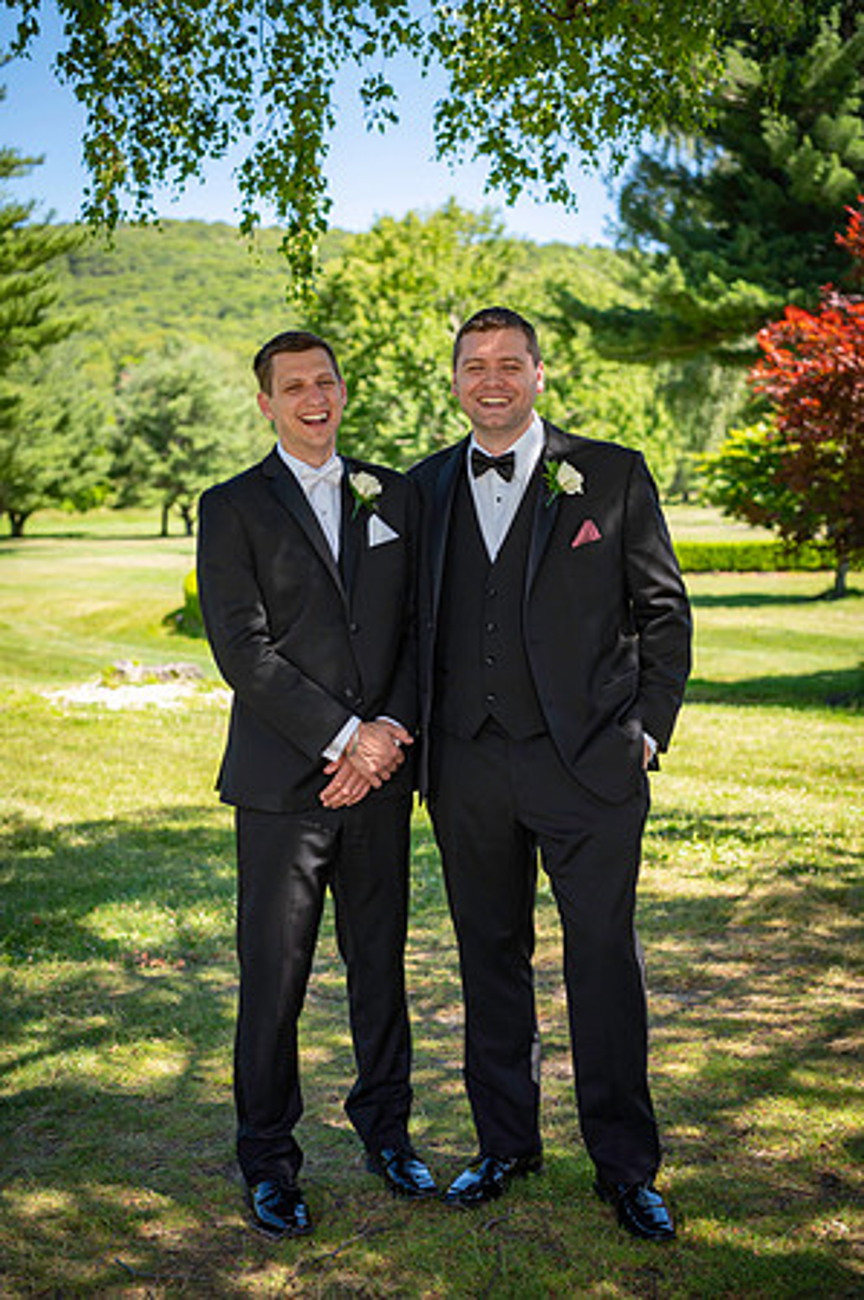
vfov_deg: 41.2
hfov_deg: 28.0
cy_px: 650
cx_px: 432
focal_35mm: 48
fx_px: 1732
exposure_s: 1/1250
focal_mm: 48
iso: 100
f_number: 3.2
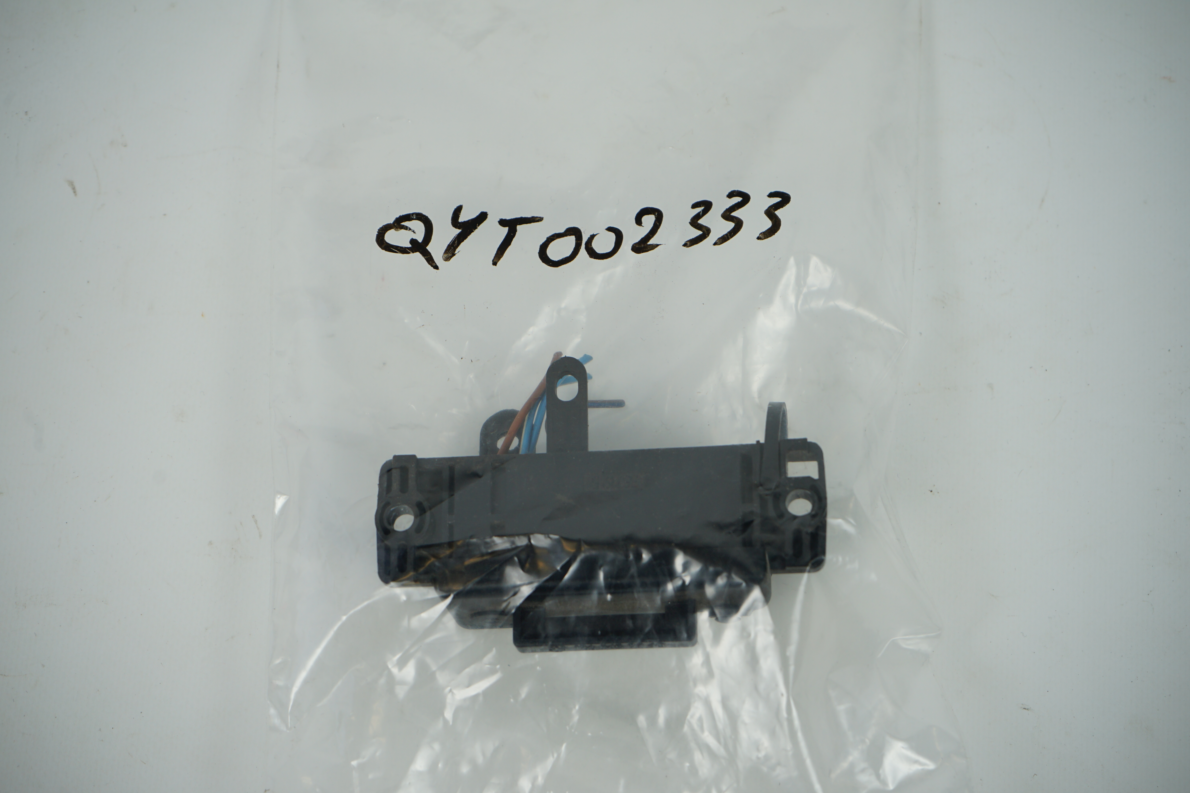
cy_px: 396
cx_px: 595
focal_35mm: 70
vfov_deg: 19.5
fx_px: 2314
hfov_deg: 28.8
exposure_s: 1/200
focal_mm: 70
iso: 200
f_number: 7.1
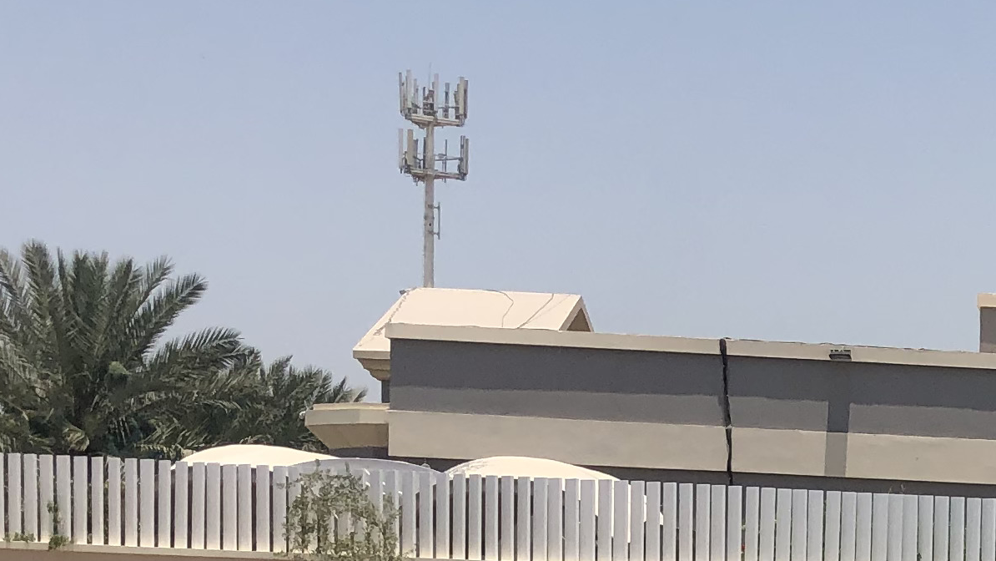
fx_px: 2721
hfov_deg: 19.2
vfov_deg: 11.2
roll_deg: -1.4
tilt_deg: -5.1
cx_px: 1304
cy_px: 869
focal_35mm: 103
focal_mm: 4
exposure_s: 1/3690
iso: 20
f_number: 1.8
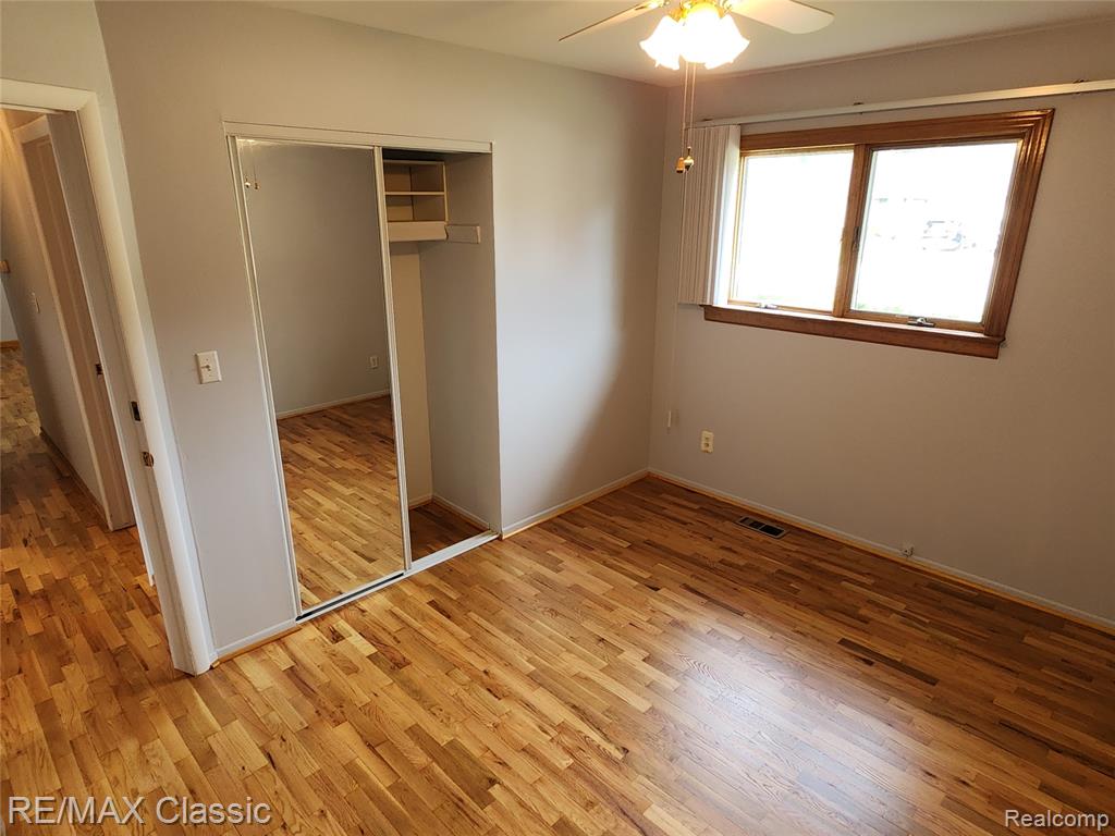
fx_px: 419
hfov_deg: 106.2
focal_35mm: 13
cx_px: 558
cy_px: 418
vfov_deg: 89.9
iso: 200
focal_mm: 2.2
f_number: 2.2
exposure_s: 1/60
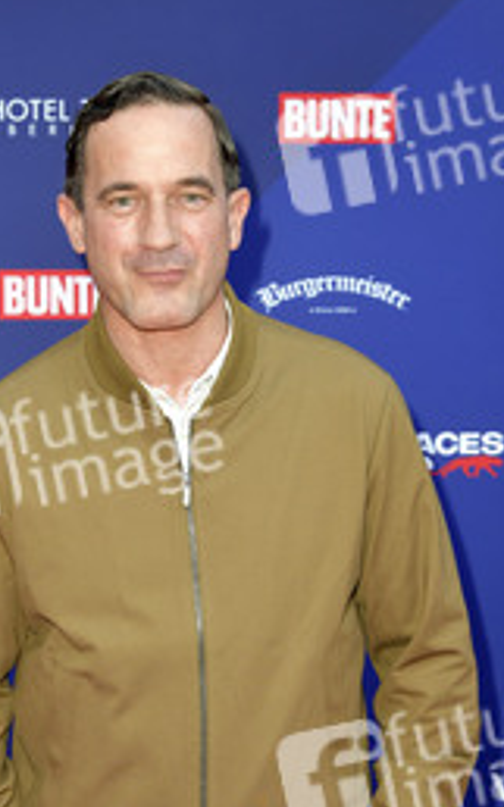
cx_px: 153
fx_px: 1738
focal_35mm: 79
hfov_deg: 16.4
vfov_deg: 25.8
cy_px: 610
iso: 640
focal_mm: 50
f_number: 6.3
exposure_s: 1/200
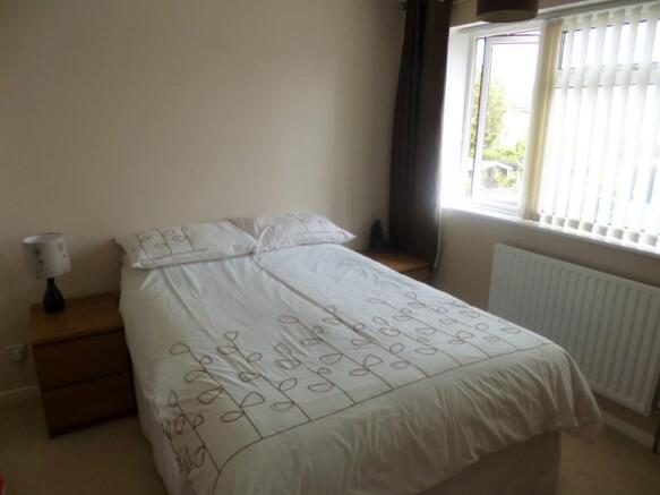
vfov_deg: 56.8
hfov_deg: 71.6
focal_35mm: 24
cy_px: 248
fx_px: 457
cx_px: 330
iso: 160
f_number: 2.5
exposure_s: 1/100
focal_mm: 4.3
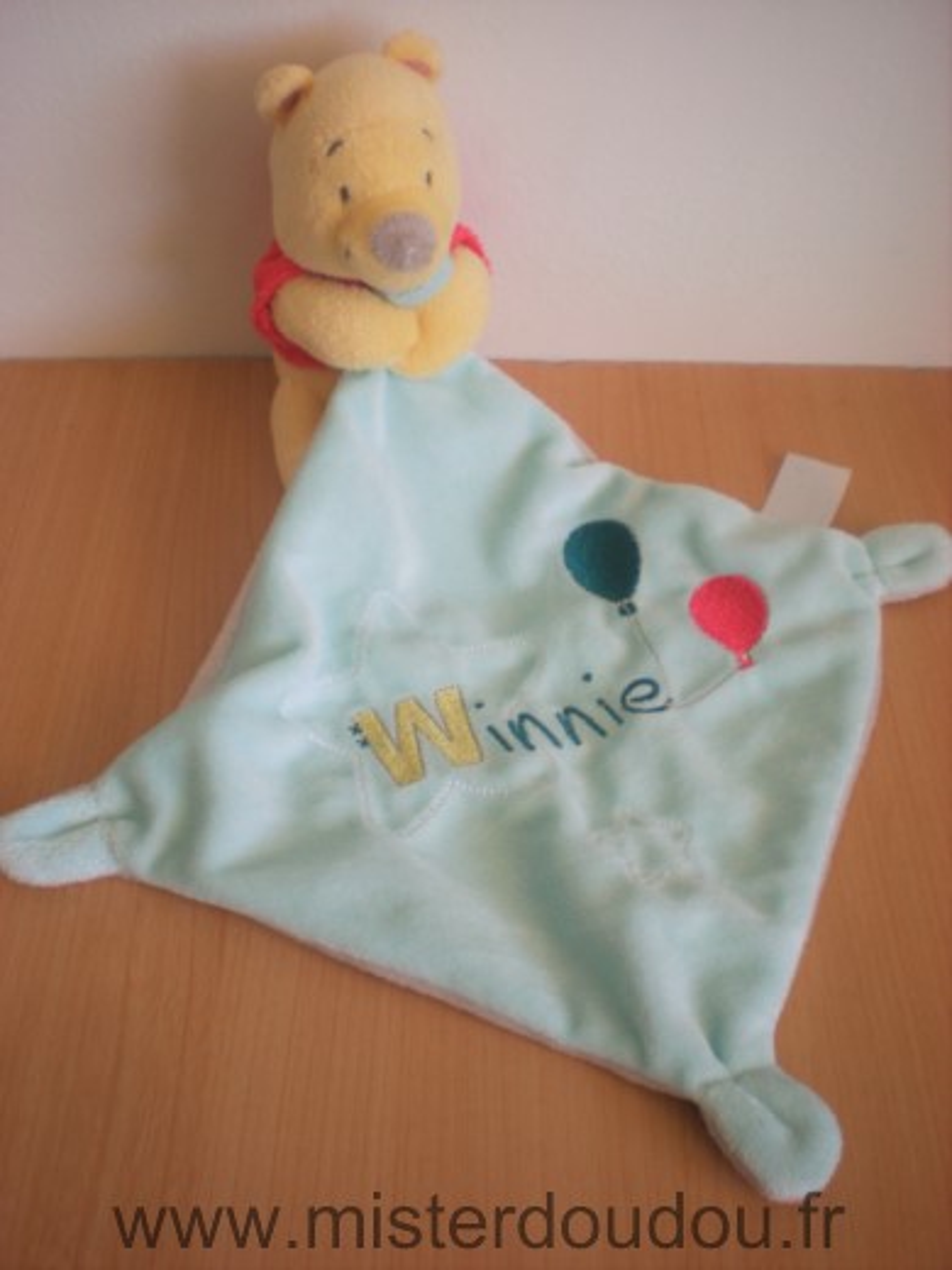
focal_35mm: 38
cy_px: 635
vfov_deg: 49.0
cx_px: 476
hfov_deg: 37.7
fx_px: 1393
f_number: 3.1
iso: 82
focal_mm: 6.3
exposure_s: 1/57.6
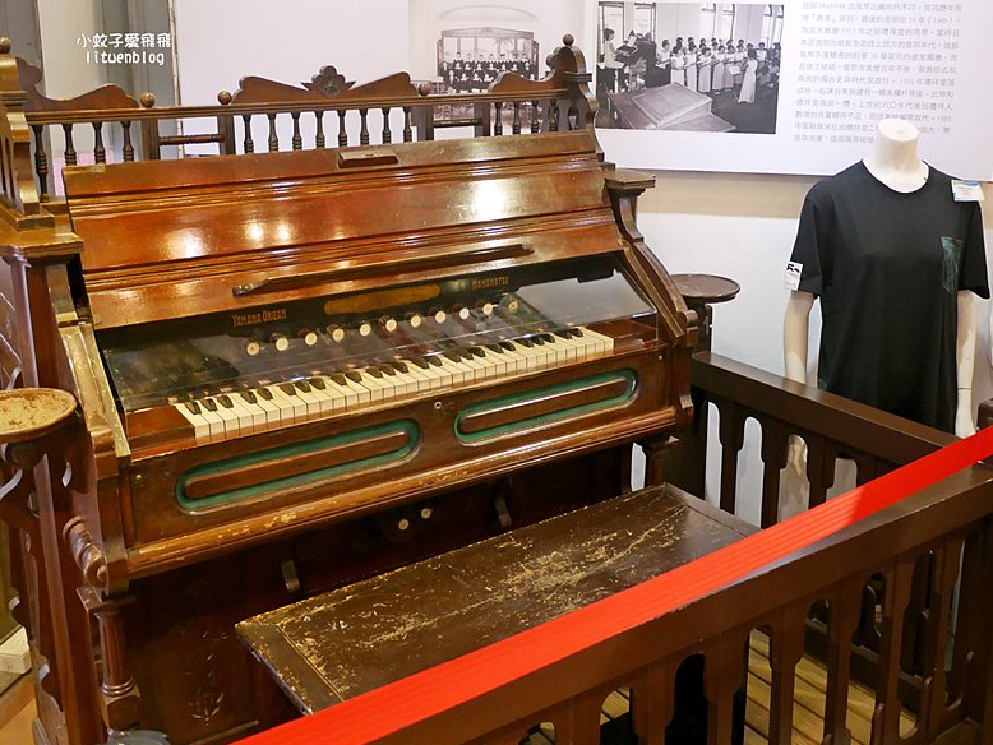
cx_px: 560
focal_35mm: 36
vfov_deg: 39.5
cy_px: 294
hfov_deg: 51.2
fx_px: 1033
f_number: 2.5
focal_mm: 14
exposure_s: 1/60
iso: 1000
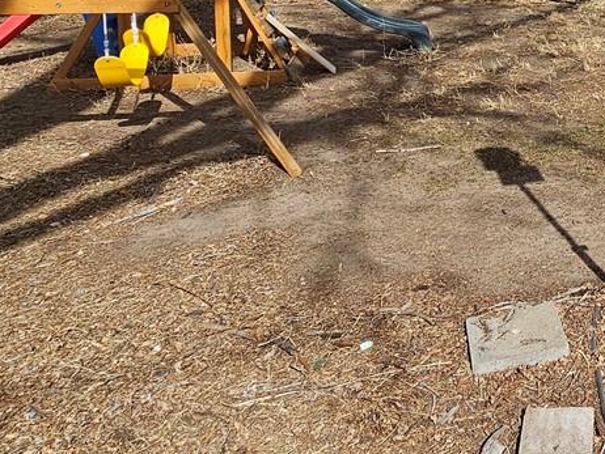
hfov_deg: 35.9
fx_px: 787
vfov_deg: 28.9
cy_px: -58
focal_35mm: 45
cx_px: 664
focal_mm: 2.2
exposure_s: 1/2180
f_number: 2.2
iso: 50
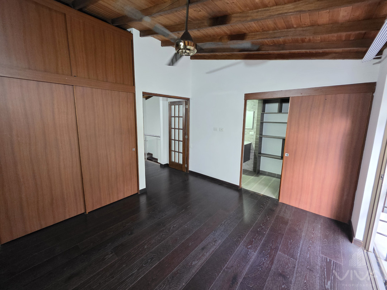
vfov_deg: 89.9
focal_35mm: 13
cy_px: 145
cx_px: 194
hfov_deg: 106.2
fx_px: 145
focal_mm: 2.2
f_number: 1.9
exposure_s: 1/24
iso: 1000
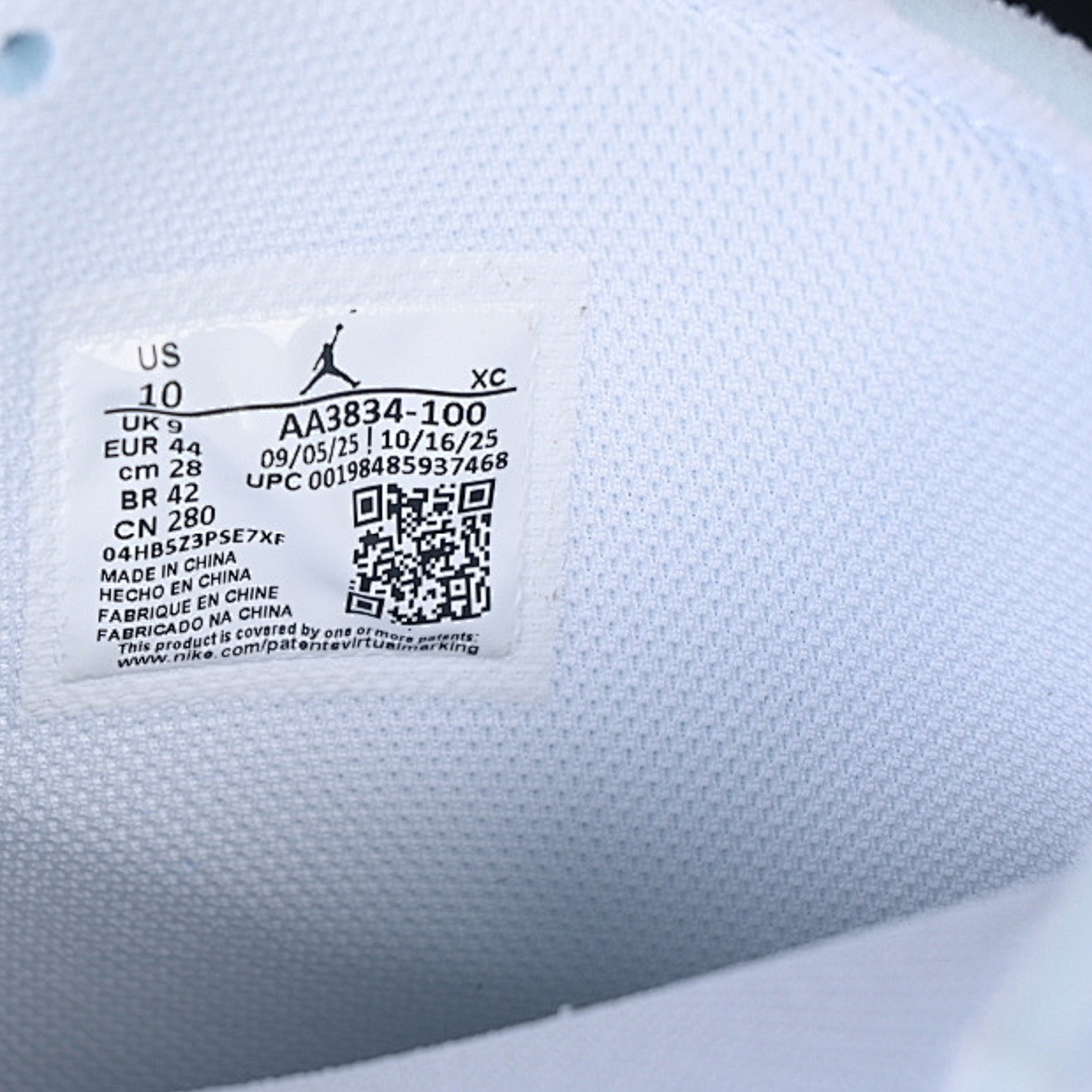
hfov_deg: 15.6
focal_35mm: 111
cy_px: 534
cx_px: 269
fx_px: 3962
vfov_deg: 15.7
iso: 160
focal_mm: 50
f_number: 7.1
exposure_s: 1/80
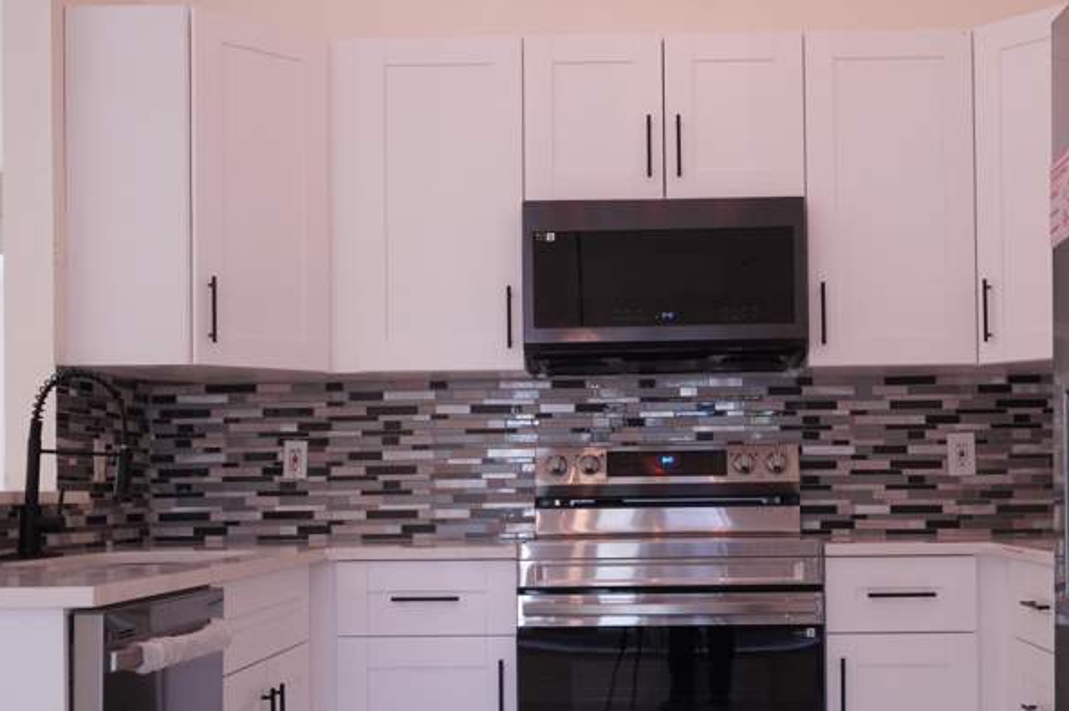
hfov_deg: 39.0
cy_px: 476
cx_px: 627
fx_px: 1504
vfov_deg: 26.5
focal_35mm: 51
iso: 800
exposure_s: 1/40
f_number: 6.3
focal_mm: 25
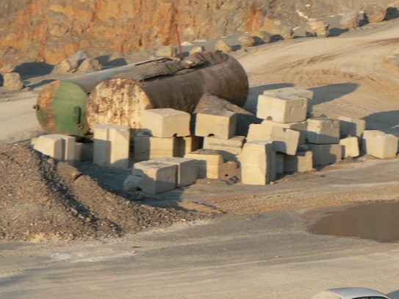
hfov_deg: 9.9
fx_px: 2305
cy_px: 268
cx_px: 341
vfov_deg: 7.4
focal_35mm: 200
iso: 80
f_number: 4
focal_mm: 17.7
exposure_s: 1/250
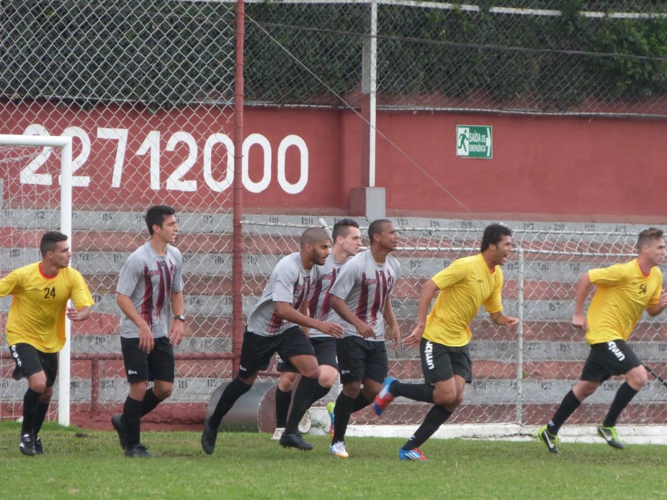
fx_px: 7864
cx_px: 325
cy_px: 268
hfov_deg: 4.9
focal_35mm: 408
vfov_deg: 3.6
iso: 320
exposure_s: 1/400
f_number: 4.2
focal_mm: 66.3
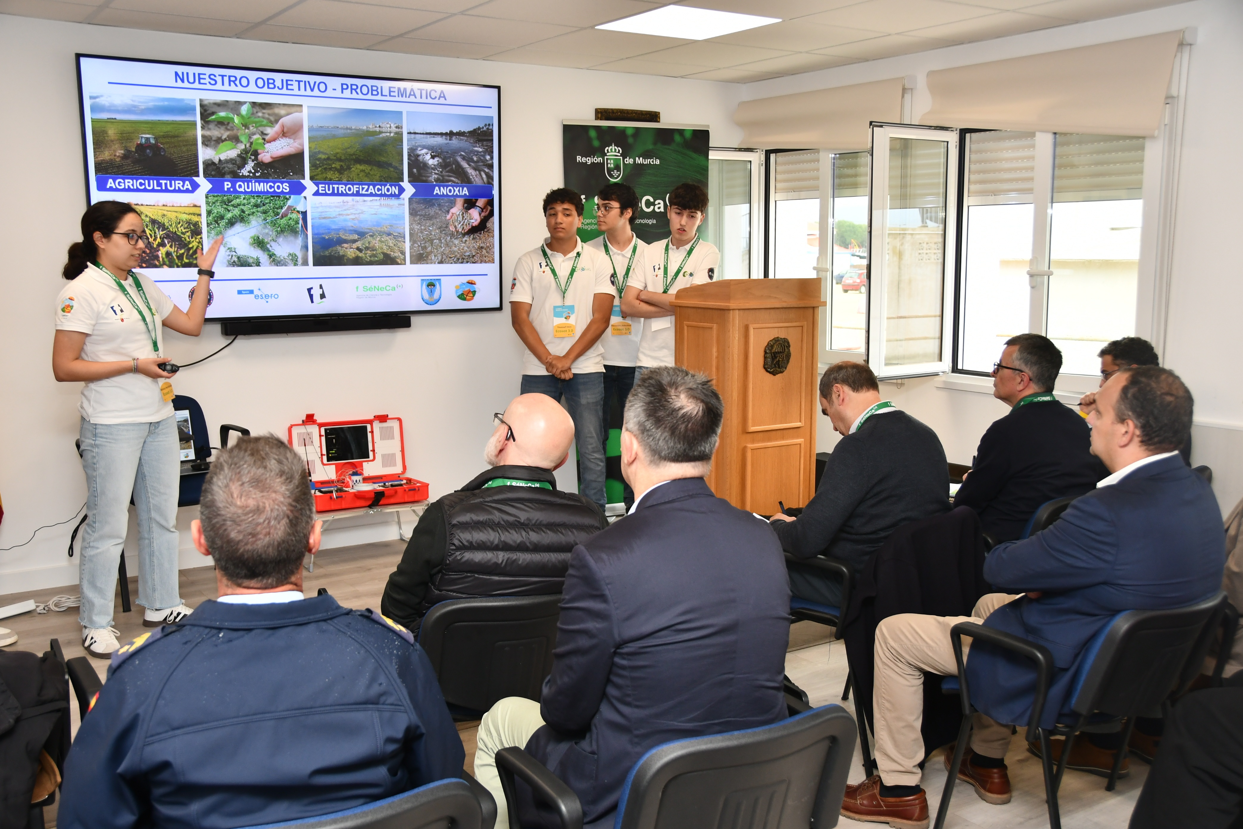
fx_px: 1139
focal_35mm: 33
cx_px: 622
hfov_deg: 57.2
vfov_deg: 40.0
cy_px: 414
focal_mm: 22
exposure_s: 1/60
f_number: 4
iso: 500
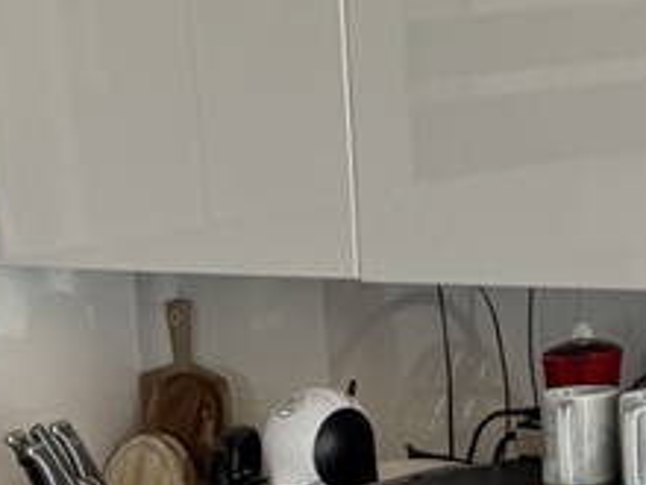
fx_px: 2445
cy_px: 899
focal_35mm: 131
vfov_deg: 10.6
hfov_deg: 15.0
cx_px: 173
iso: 80
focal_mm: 6.76
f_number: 1.78
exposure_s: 1/121
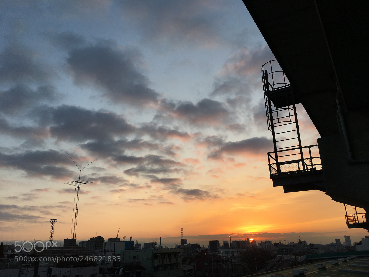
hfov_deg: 61.7
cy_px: 138
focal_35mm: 29
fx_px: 309
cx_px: 184
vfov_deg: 48.2
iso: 25
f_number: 2.2
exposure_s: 1/503
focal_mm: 4.15
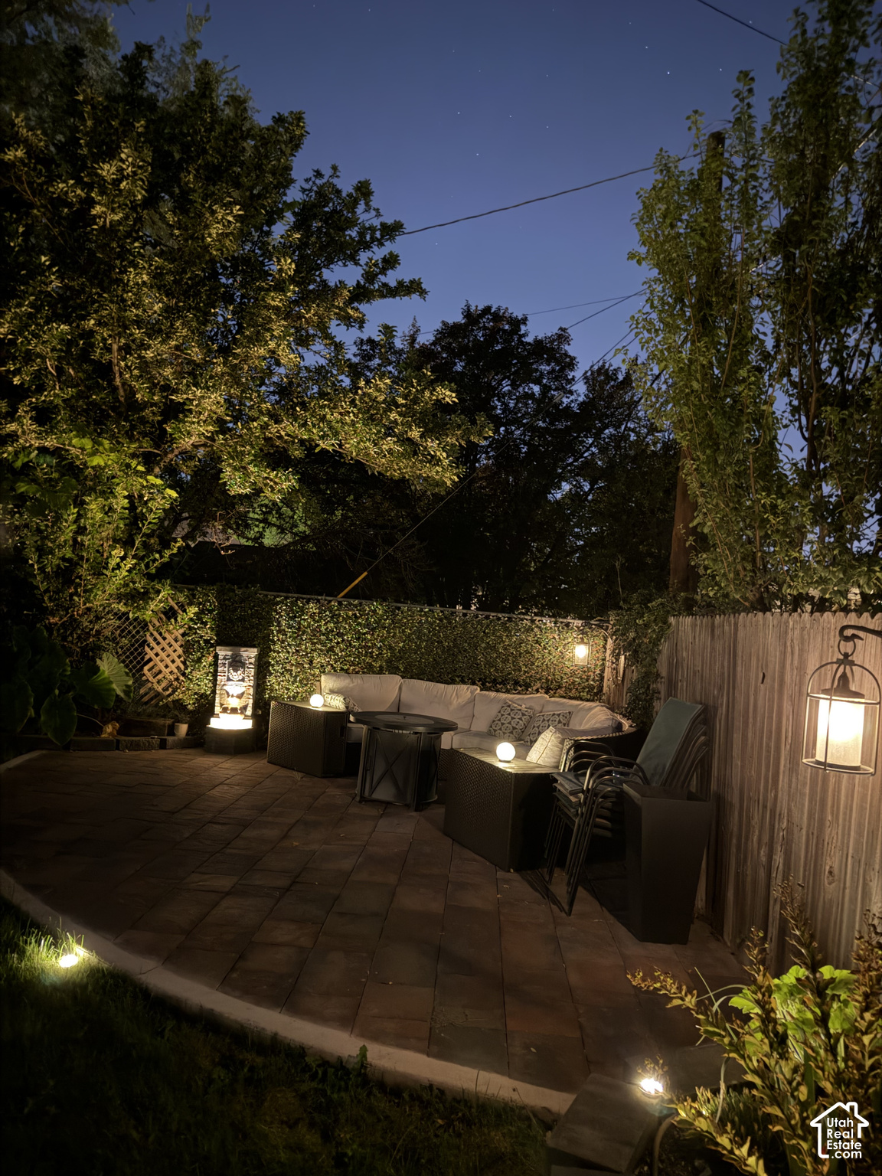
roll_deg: -5.0
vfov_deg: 71.6
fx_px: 815
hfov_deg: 56.8
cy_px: 588
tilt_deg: +1.4
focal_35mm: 24
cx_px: 441
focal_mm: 6.76
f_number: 1.78
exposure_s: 1/2
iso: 4000
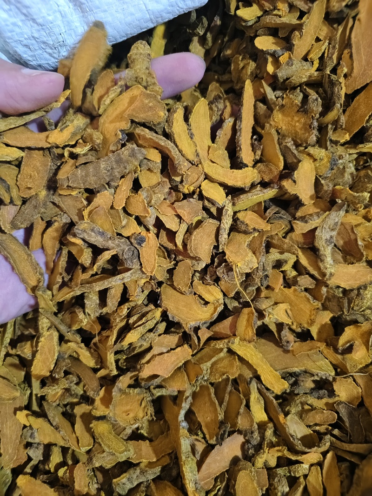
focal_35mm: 23
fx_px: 330
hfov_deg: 58.9
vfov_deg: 73.9
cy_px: 248
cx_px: 186
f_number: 1.88
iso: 10601
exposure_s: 1/149
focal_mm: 5.56
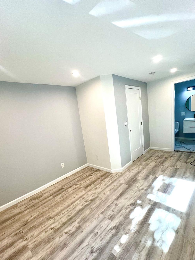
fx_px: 113
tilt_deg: -11.8
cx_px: 92
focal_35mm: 15
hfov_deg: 81.7
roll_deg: +8.8
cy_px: 141
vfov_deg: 97.9
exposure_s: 1/120
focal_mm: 1.57
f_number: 1.8
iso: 100
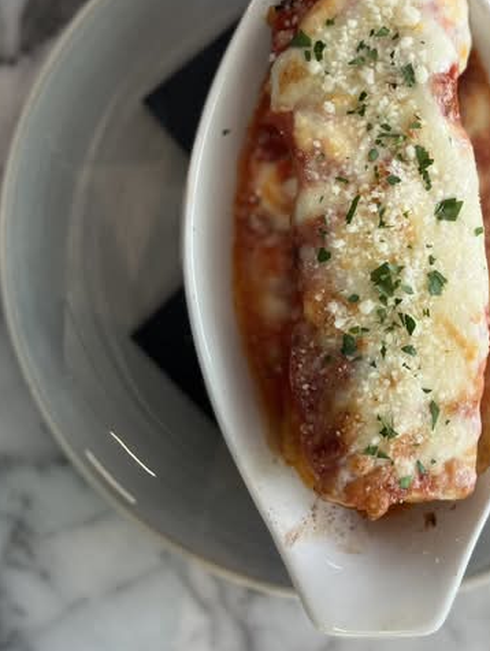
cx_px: 361
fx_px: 754
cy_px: 267
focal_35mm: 40
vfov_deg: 46.5
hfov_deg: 35.3
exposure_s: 1/60
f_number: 1.6
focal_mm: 5.1
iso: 80
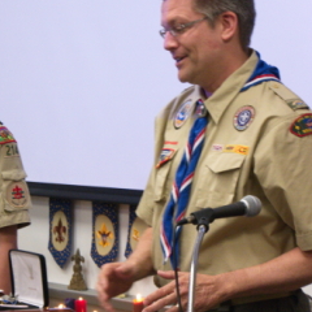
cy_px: 123
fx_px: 1723
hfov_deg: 10.3
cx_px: 51
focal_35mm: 169
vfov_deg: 10.3
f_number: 5.1
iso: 3200
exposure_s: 1/100
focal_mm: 55
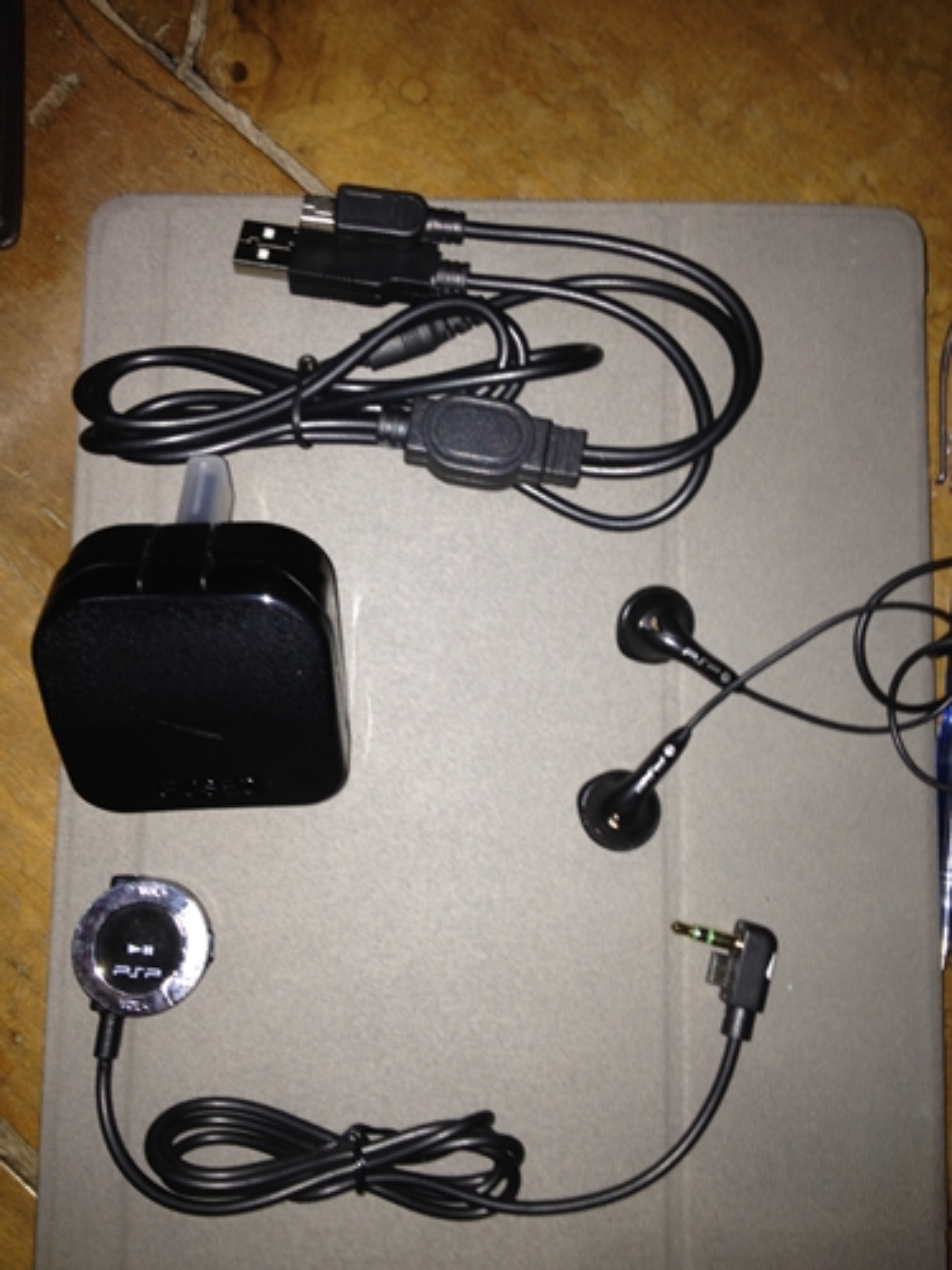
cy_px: 635
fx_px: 1283
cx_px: 476
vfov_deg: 52.6
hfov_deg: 40.7
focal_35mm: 35
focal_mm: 4.28
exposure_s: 1/21
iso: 64
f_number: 2.4
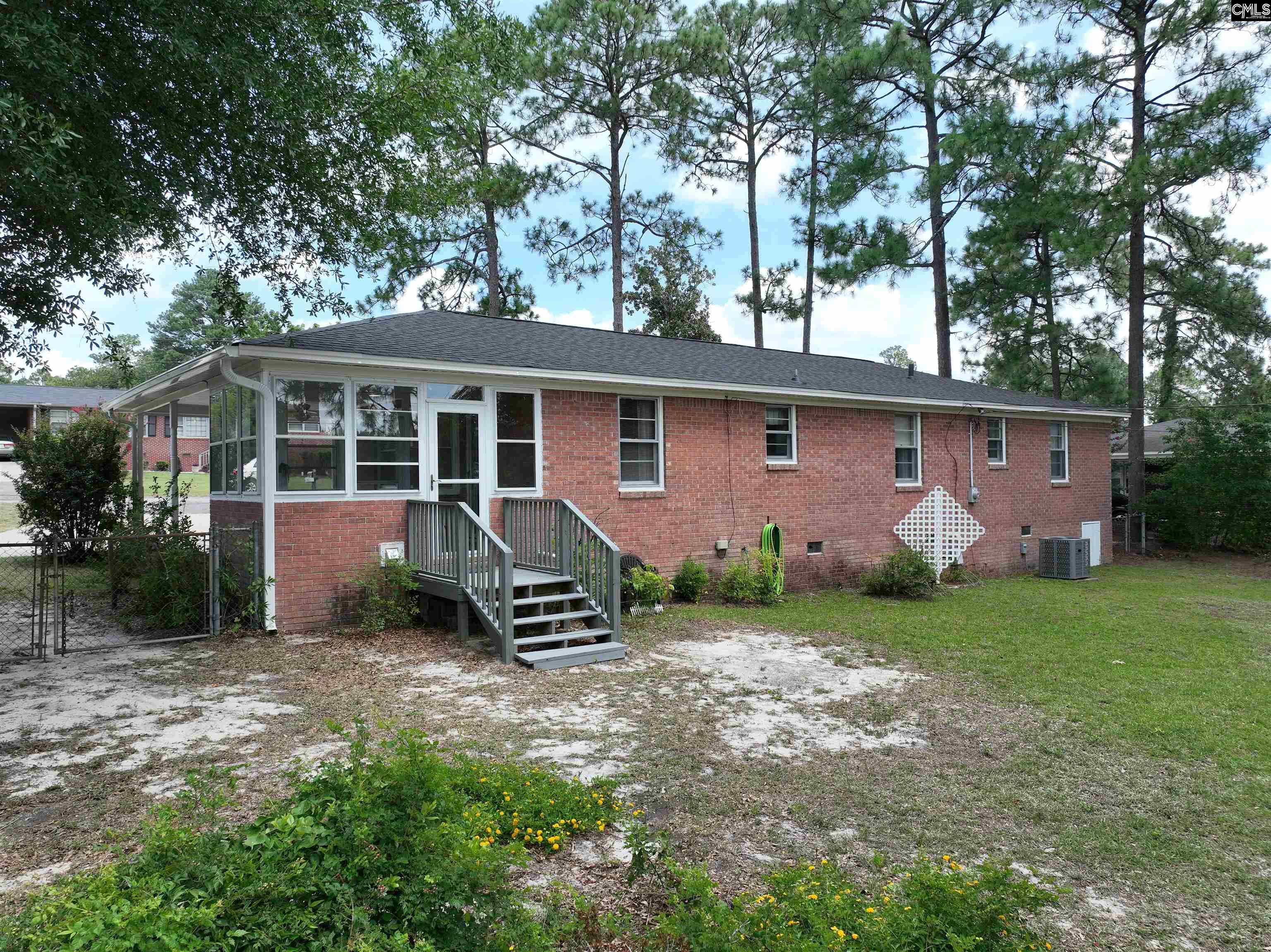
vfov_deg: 56.8
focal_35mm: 24
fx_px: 881
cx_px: 636
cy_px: 476
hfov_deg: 71.6
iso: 240
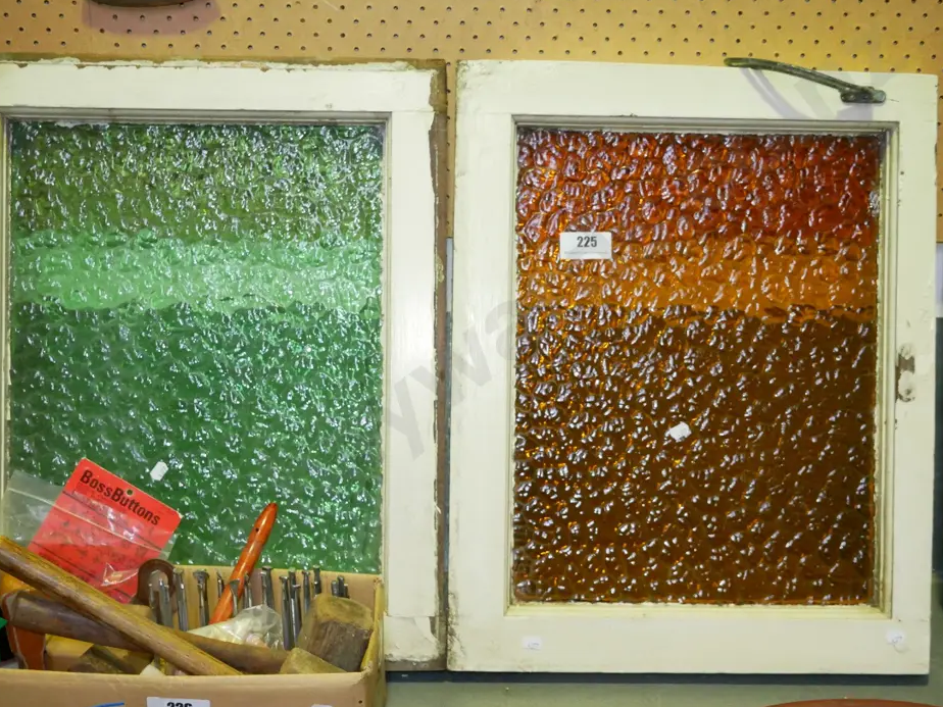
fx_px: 1389
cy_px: 357
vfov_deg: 28.6
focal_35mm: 51
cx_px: 475
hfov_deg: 37.5
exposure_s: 1/160
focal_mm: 23
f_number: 5.6
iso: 3200
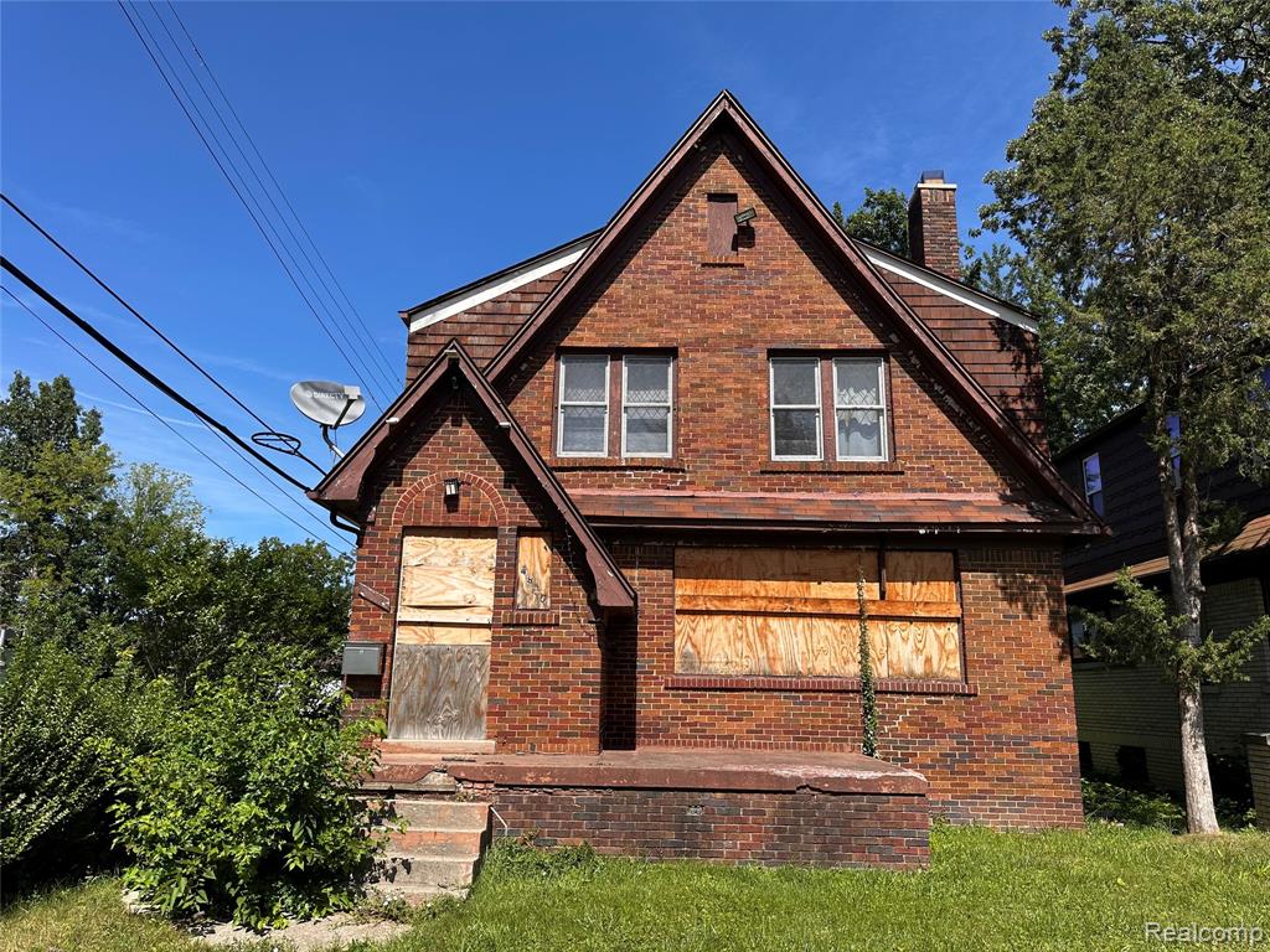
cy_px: 476
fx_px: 881
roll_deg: -2.2
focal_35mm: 24
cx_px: 635
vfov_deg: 56.8
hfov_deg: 71.6
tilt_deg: +13.9
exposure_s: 1/3472
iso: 80
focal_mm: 6.86
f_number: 1.78
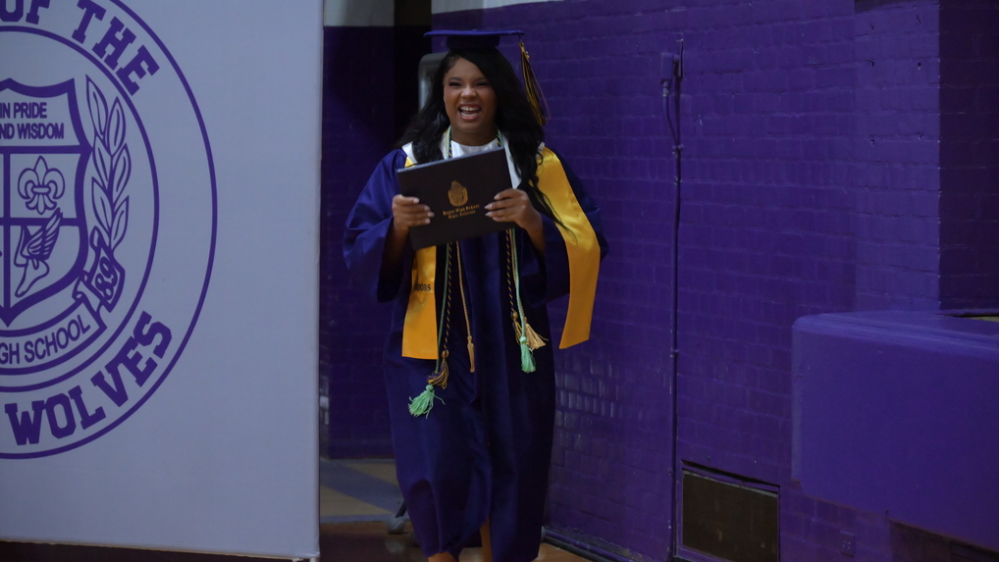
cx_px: 501
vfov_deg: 8.9
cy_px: 258
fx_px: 3630
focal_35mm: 137
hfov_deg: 15.7
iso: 6400
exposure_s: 1/200
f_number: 6.3
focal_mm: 130
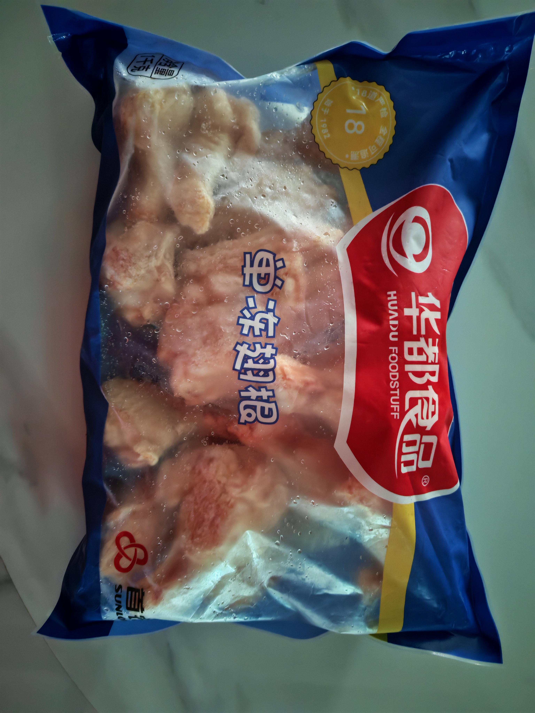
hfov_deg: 56.8
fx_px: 495
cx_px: 268
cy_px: 356
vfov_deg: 71.6
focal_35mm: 24
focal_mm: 6.67
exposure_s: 1/17
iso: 3200
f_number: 1.95
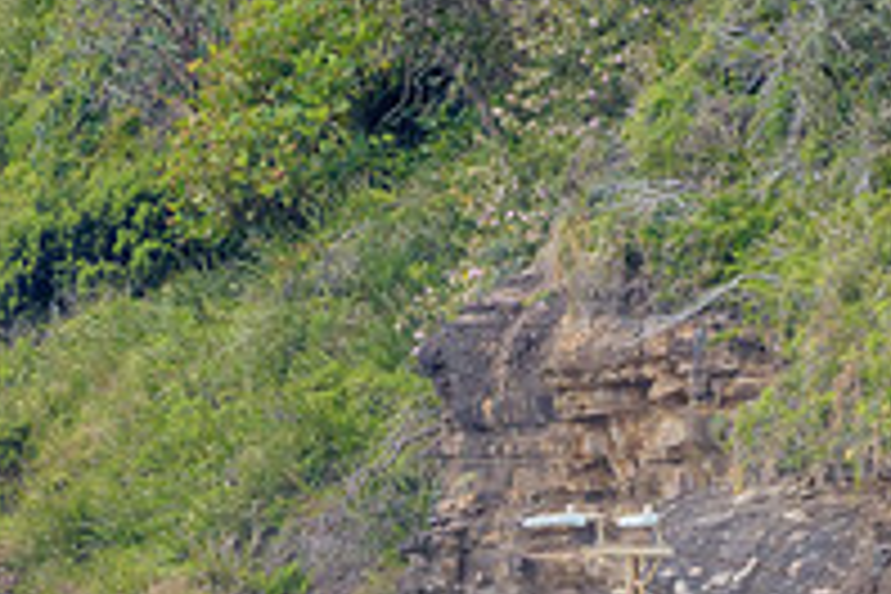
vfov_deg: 0.7
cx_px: 846
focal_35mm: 1868
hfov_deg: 1.1
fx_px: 46229
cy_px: 922
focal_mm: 500
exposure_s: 1/2000
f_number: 5.6
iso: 400
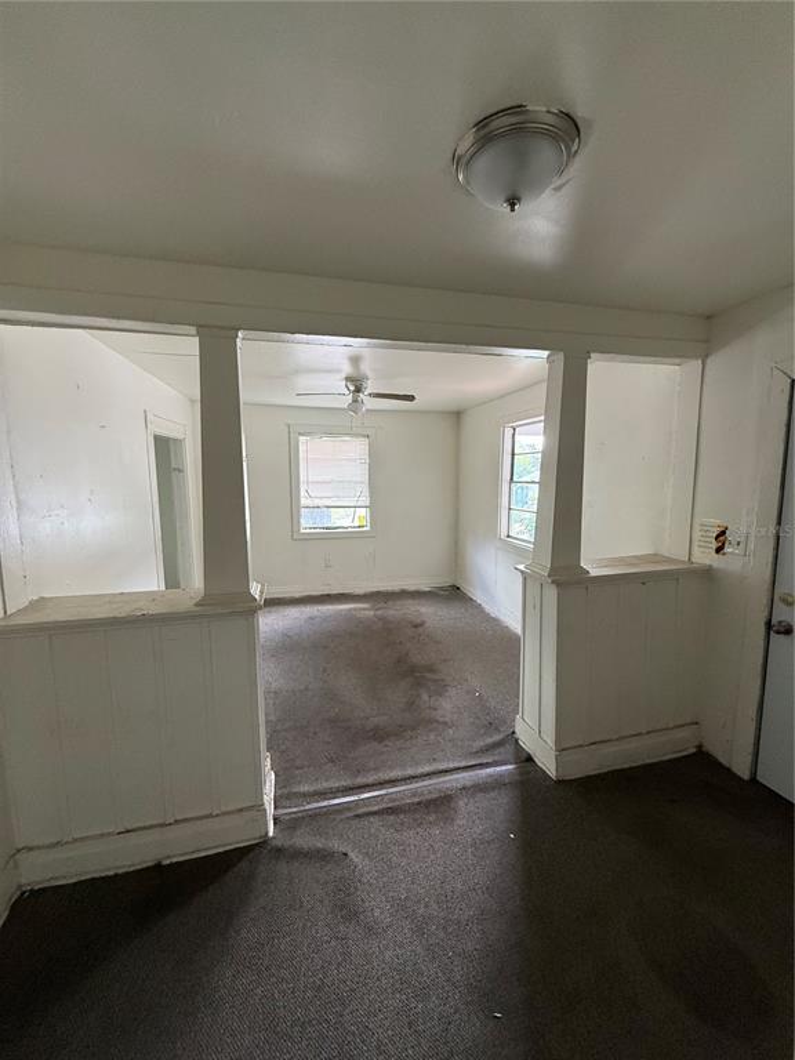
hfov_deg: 85.7
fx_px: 429
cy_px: 530
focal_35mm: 14
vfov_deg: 102.1
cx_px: 398
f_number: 2.2
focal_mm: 2.22
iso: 250
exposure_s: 1/99
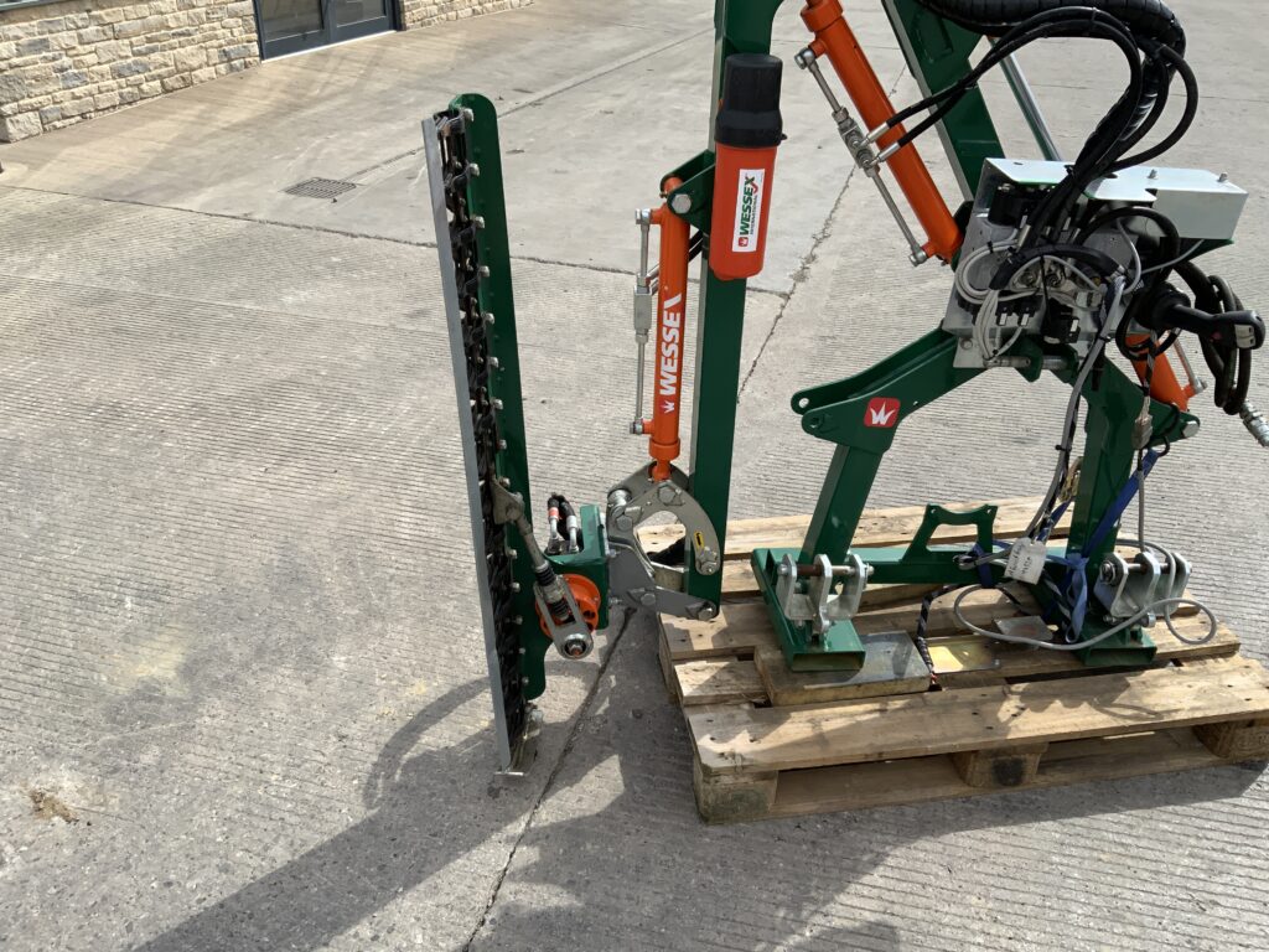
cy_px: 476
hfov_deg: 61.7
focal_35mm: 29
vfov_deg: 48.2
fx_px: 1063
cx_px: 634
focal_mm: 3
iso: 16
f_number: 1.8
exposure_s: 1/1342
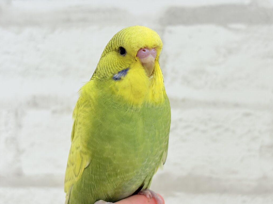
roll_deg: -0.5
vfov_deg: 24.0
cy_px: 101
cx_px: 145
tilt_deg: +3.6
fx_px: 481
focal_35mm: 61
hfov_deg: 31.7
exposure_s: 1/100
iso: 64
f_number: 1.6
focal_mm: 5.96
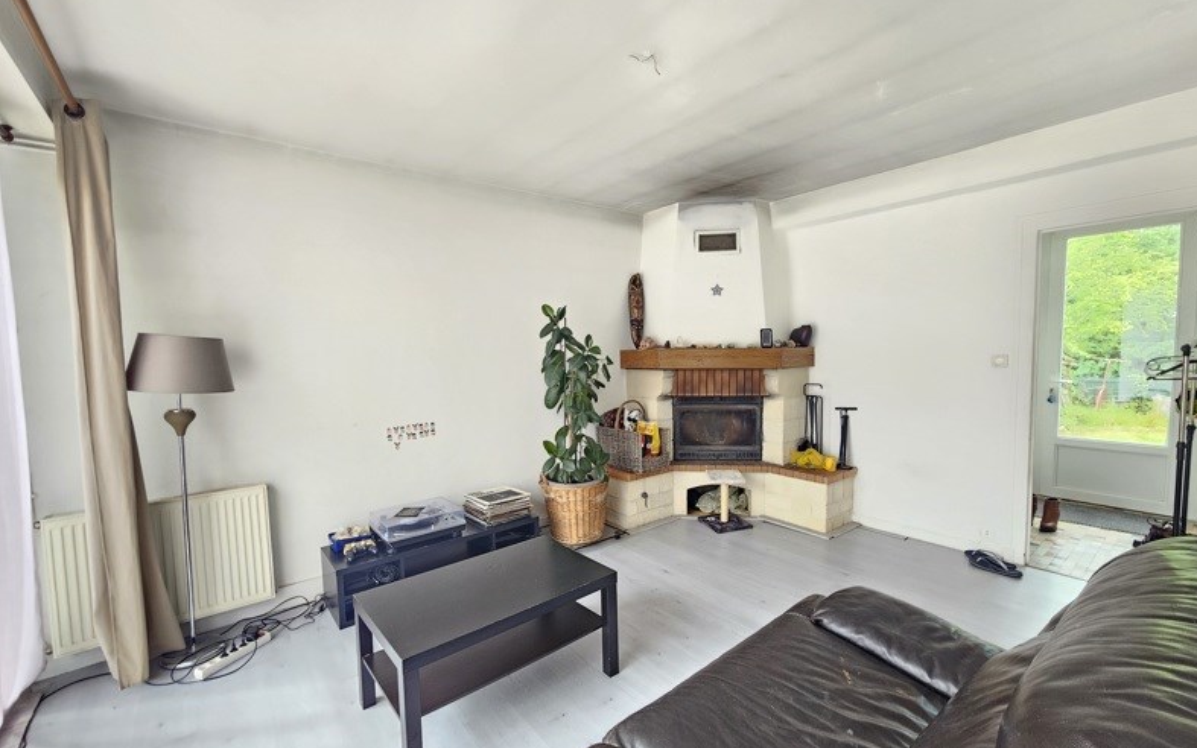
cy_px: 388
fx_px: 457
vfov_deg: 78.6
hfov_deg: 105.3
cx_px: 596
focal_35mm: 14
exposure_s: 1/77
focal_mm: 2.2
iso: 160
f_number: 2.2
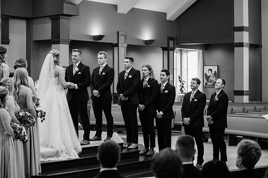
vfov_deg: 18.2
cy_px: 89
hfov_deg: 27.0
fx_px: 558
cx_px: 134
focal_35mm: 75
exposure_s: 1/250
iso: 1000
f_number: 2.8
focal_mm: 75
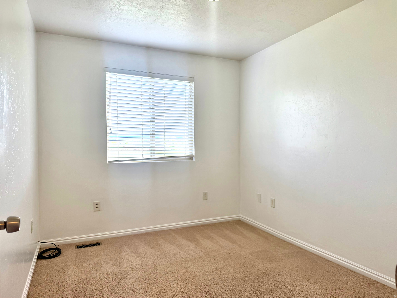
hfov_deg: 71.6
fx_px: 275
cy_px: 149
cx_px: 198
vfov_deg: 56.8
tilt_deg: -1.3
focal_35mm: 24
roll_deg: +0.7
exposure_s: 1/176
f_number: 1.78
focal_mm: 6.76
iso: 80
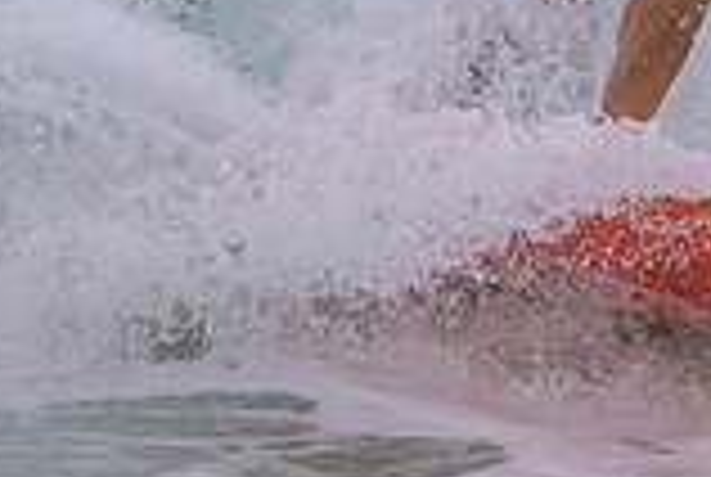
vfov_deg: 0.4
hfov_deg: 0.6
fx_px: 69413
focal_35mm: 3508
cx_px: 1100
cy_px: -377
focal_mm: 800
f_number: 11
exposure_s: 1/1600
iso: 2500
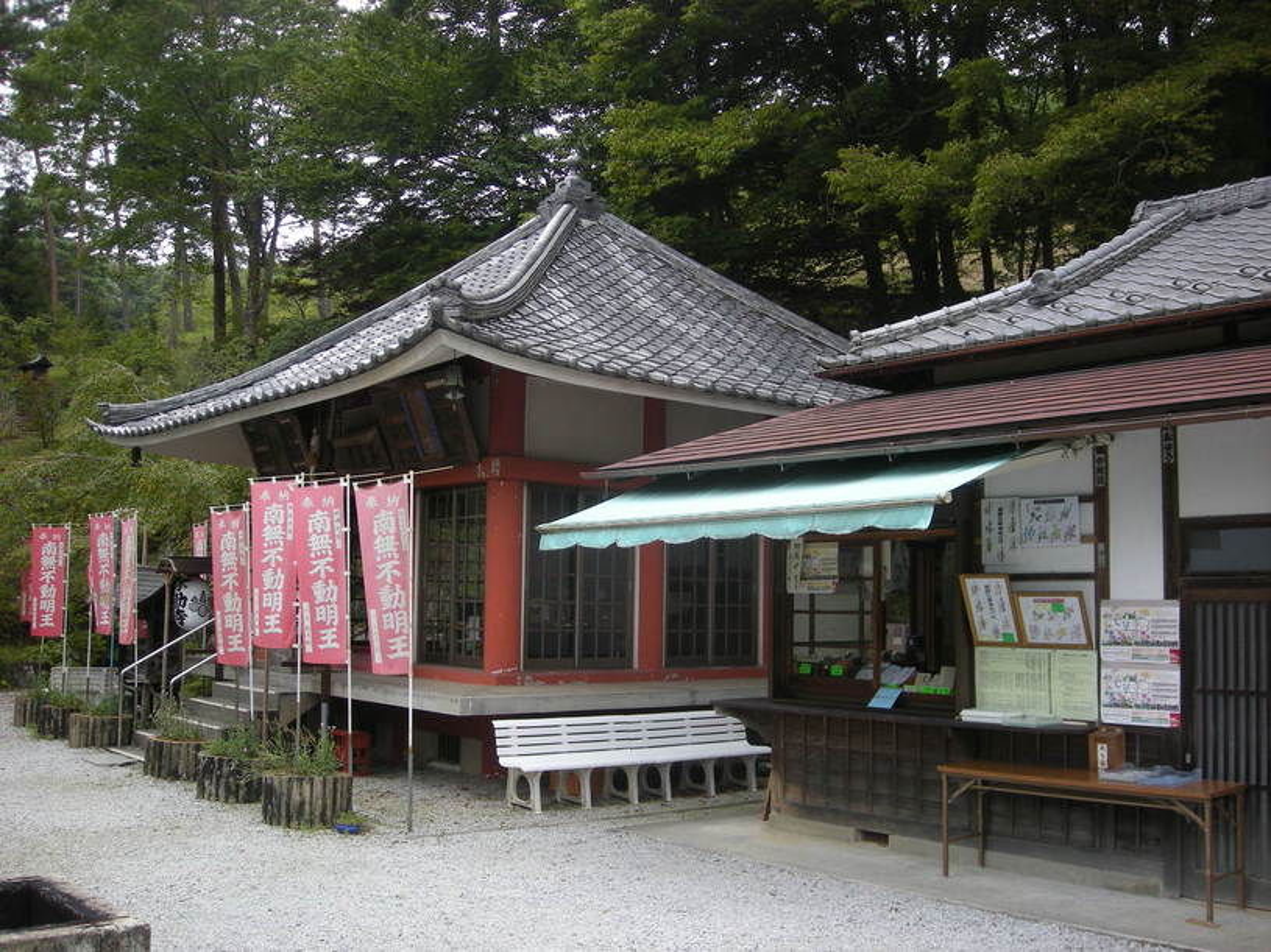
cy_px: 476
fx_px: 1285
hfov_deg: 52.6
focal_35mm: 35
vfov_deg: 40.7
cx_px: 636
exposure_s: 1/238
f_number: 2.8
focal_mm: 5.7
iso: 64
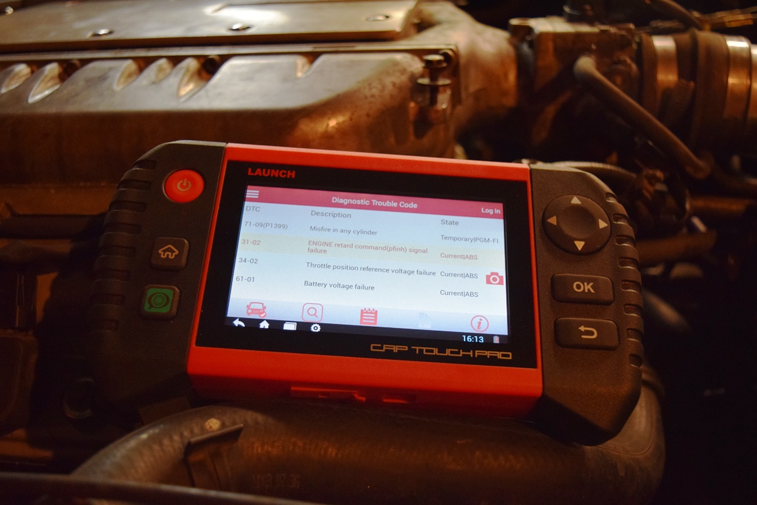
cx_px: 378
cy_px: 252
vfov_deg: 36.9
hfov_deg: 53.1
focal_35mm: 36
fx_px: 757
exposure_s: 1/60
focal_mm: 24
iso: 1800
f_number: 4
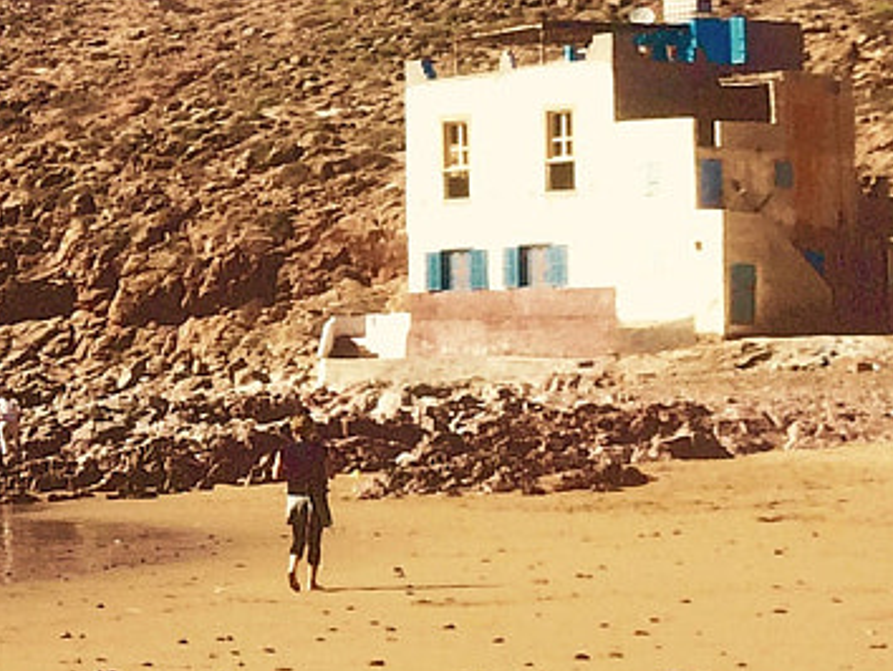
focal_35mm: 131
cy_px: 58
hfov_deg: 13.5
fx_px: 3382
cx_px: -719
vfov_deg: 11.3
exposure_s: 1/2933
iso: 32
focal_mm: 4.15
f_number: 2.2
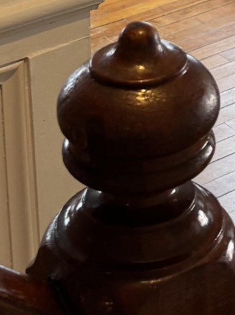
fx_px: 1060
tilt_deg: -5.0
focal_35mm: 117
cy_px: -304
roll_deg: +1.4
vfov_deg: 14.2
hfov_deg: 12.4
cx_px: 257
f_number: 1.78
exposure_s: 1/60
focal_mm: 6.76
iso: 125
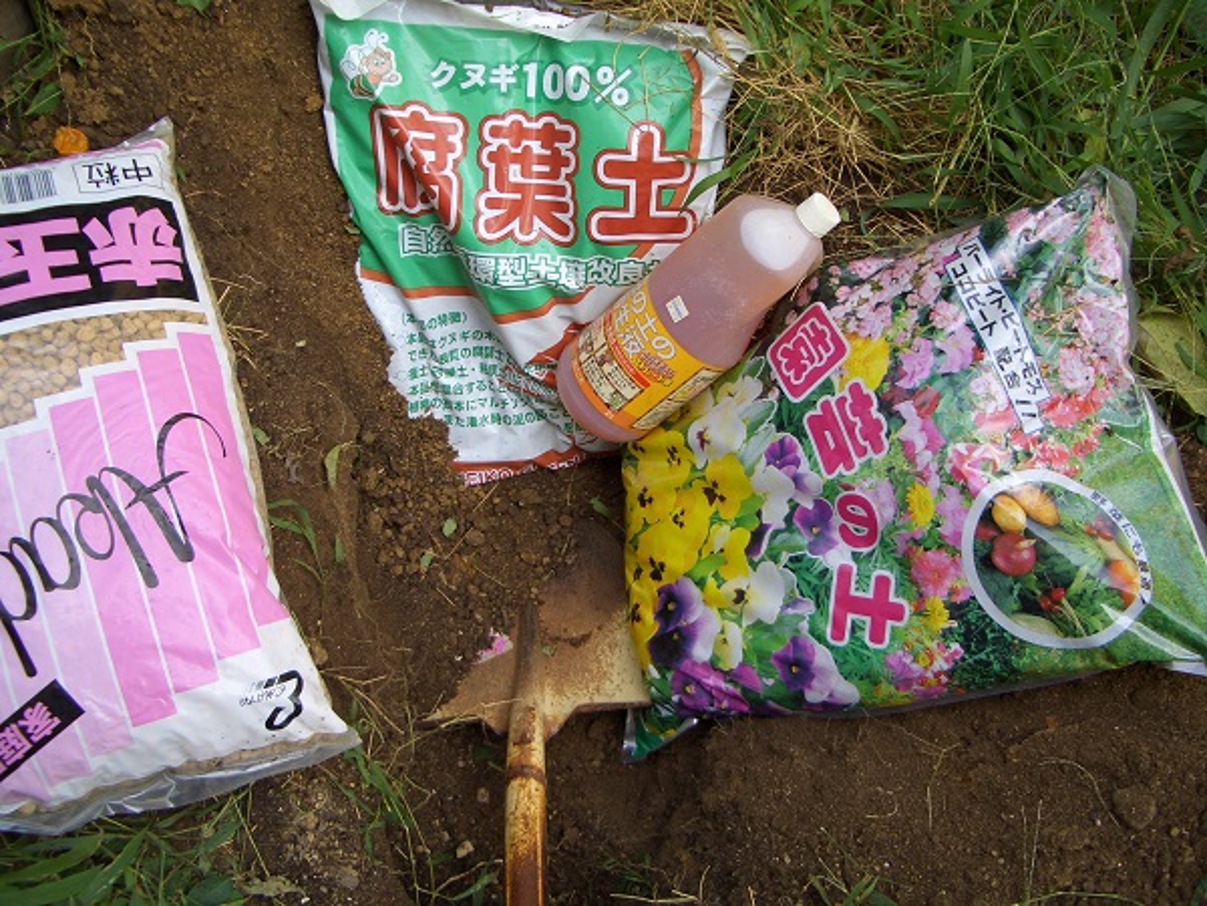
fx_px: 1220
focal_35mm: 35
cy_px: 453
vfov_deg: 40.7
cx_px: 604
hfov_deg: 52.6
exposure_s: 1/100
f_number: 2.6
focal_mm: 5.8
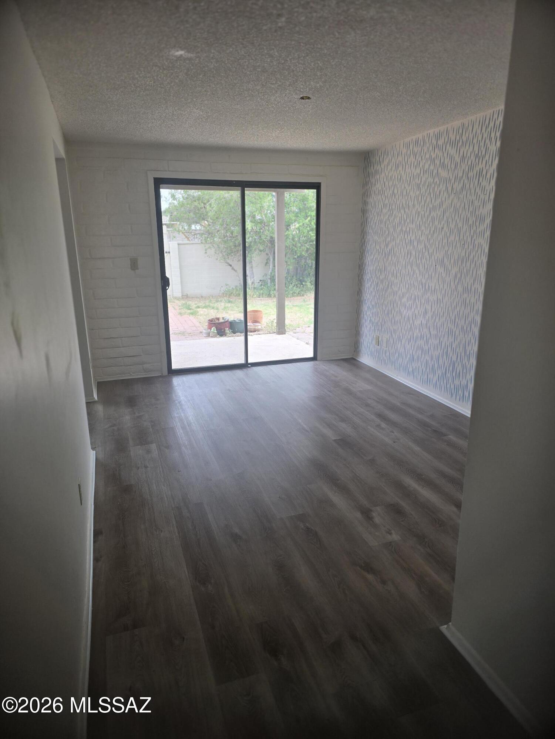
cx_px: 278
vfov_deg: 73.9
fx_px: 492
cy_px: 370
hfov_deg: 58.9
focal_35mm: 23
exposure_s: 1/120
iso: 40
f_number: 1.7
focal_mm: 6.3
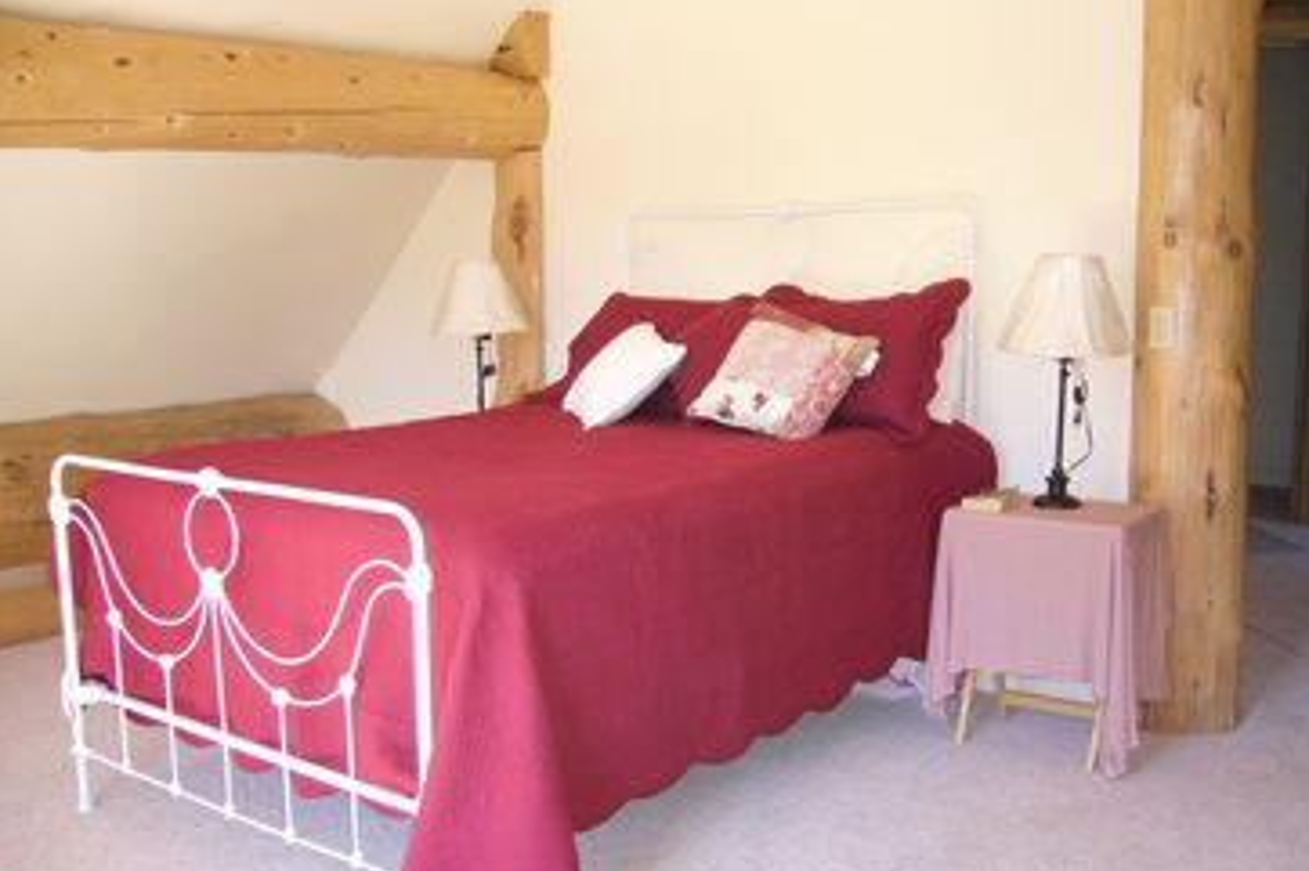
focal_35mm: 37
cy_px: 463
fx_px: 1345
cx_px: 658
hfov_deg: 51.9
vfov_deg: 35.9
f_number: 2.8
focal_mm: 5.8
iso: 320
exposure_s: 1/60
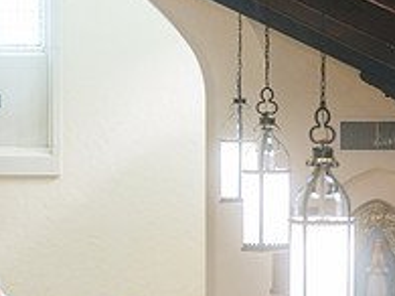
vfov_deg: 7.4
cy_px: 251
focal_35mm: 200
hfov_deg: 9.8
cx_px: -79
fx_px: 2281
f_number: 2.8
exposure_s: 1/160
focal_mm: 70
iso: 2500
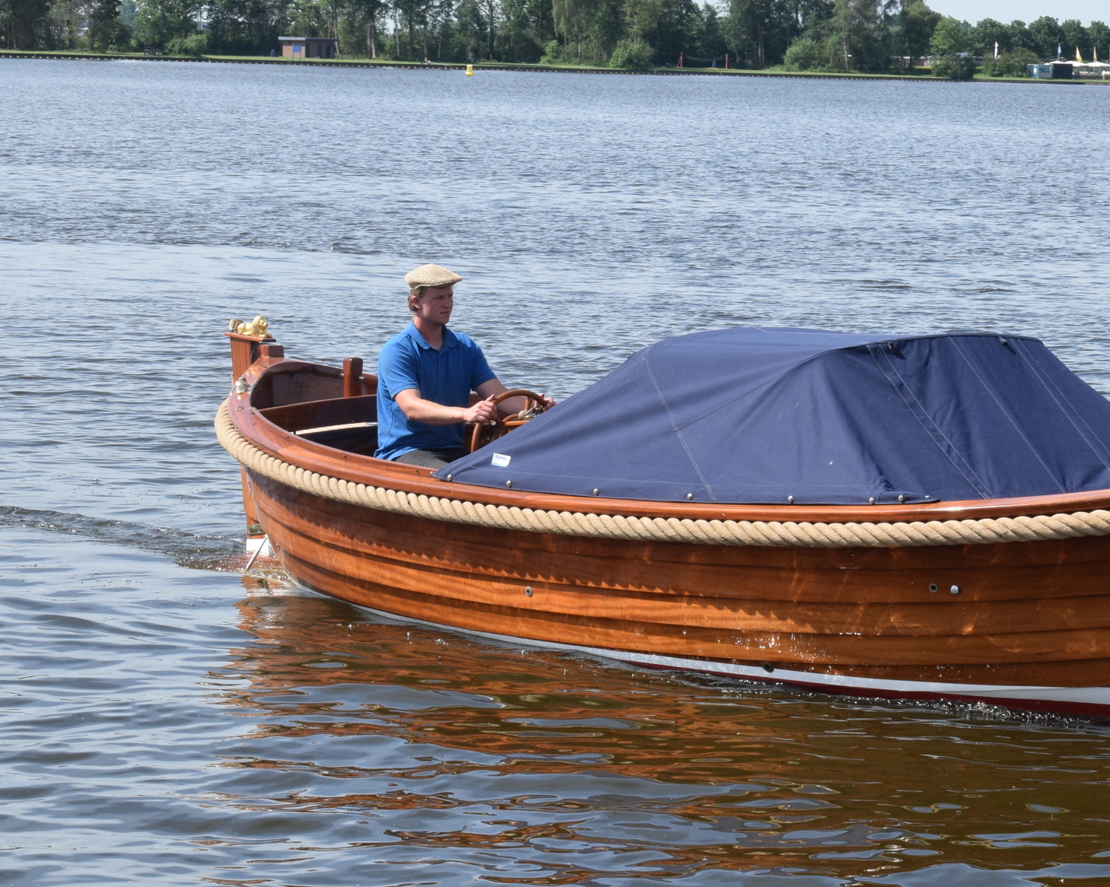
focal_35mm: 133
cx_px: 785
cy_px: 388
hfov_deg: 14.5
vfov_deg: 11.6
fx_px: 4362
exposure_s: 1/250
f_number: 18
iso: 640
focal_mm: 55
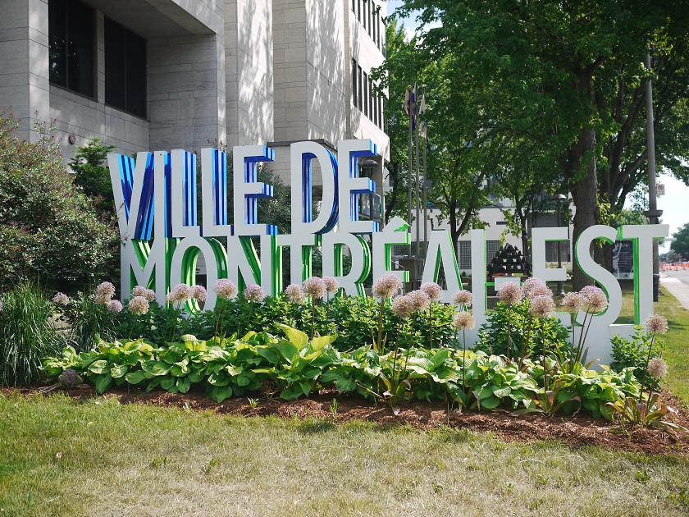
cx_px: 344
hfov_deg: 46.8
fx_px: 796
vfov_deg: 36.0
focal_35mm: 40
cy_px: 258
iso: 100
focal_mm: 20
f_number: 2.5
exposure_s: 1/1600
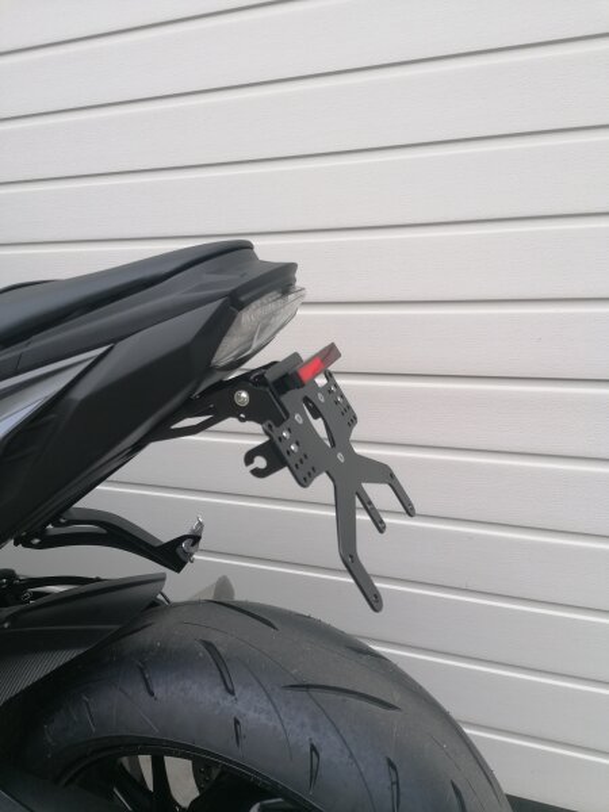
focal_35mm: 27
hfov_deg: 51.4
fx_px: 633
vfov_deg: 65.3
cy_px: 406
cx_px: 304
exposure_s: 1/371
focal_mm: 4.75
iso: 50
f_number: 1.8
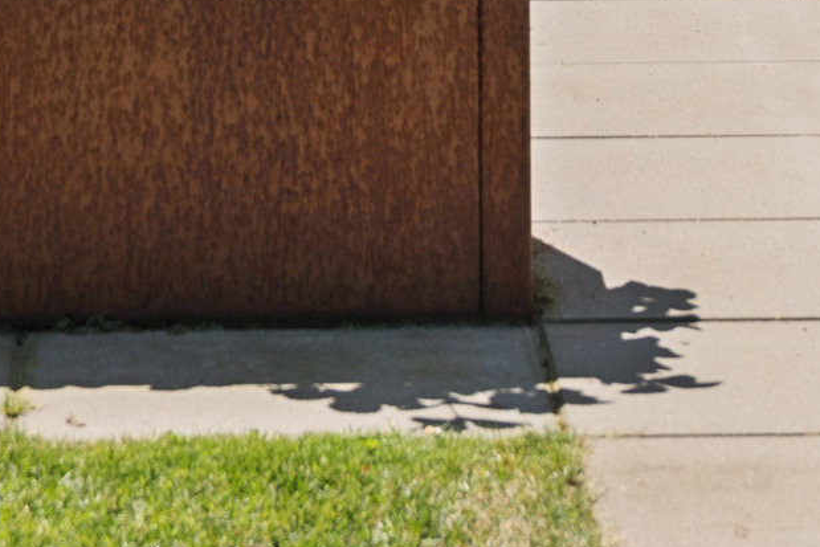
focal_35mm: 281
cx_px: 150
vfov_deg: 4.7
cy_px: -947
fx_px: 6402
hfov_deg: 7.3
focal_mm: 58
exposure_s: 1/320
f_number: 8
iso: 160
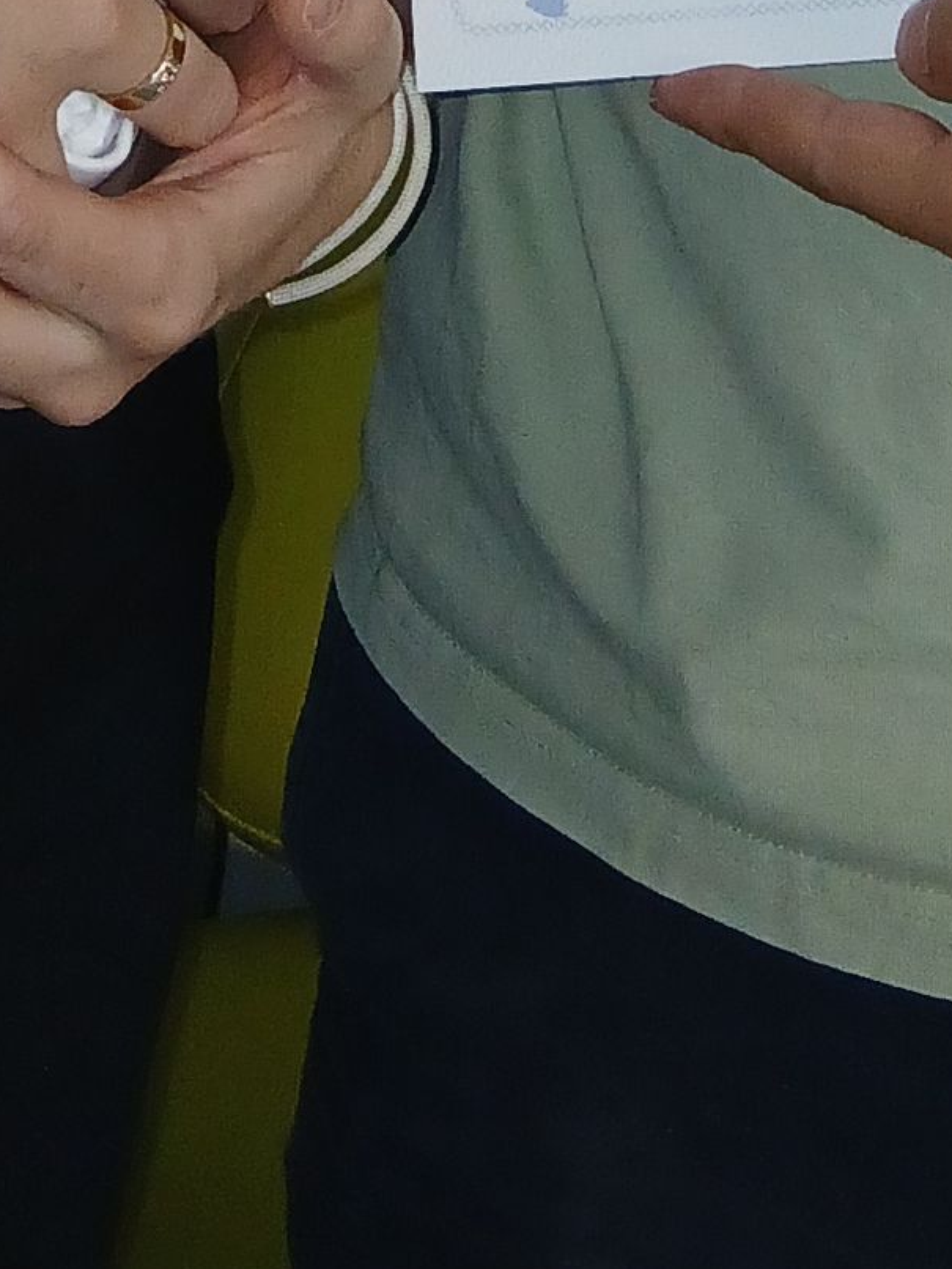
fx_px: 4728
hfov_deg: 11.5
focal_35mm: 129
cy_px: -1304
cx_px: 389
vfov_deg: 13.1
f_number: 1.8
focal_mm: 3.98
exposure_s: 1/50
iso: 160
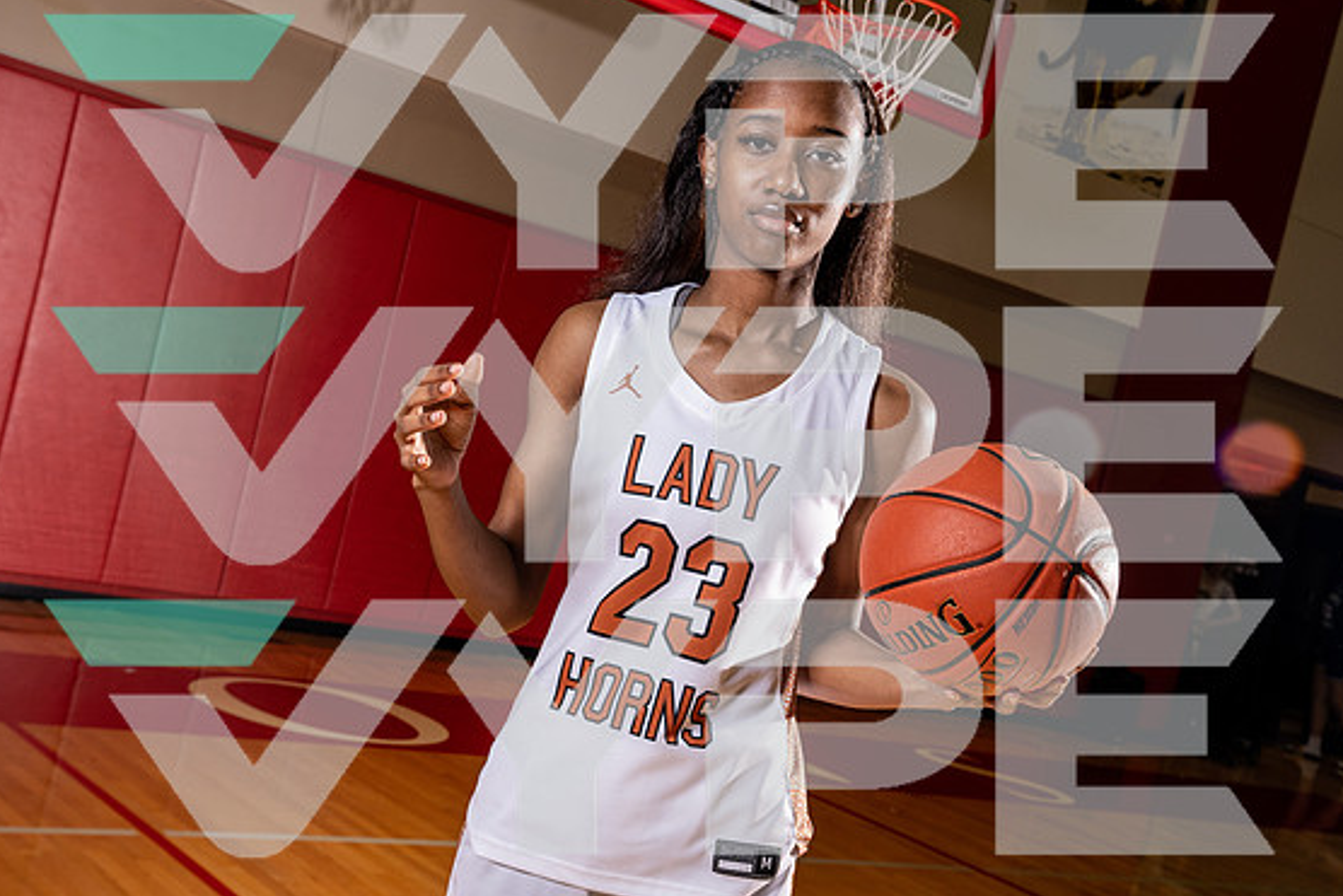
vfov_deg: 28.1
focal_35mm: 48
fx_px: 1791
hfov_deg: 41.1
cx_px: 667
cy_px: 436
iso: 800
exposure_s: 1/250
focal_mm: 46
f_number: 8
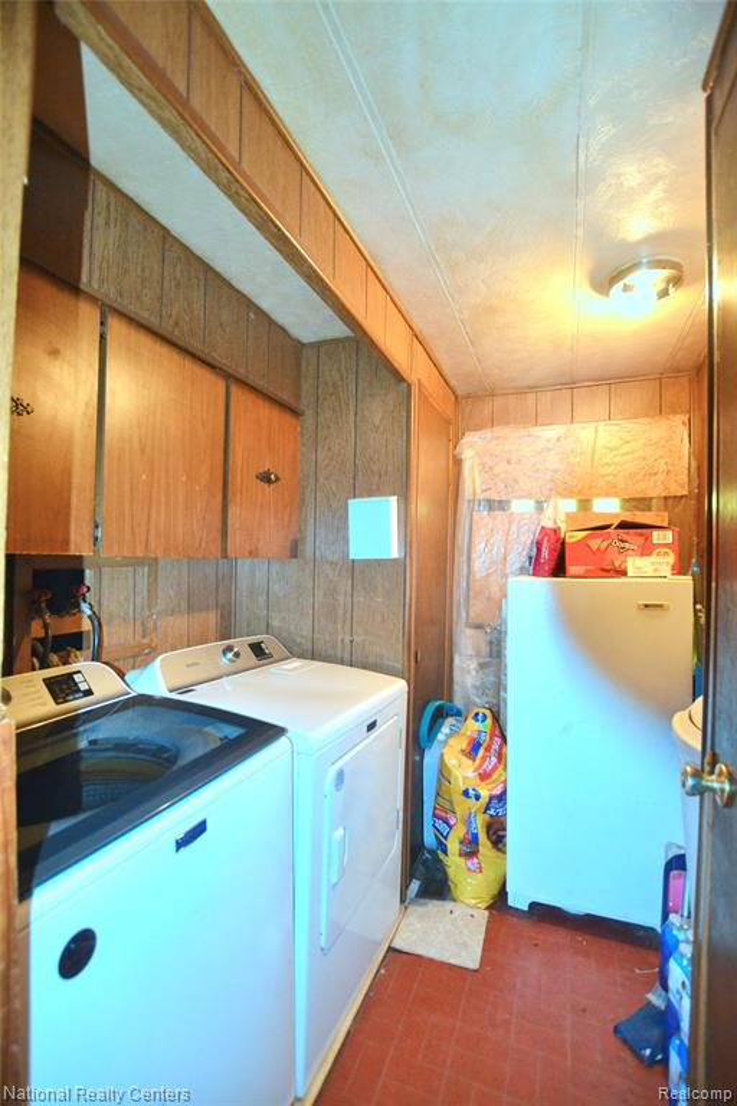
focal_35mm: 15
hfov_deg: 77.3
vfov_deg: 100.4
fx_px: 461
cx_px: 368
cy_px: 553
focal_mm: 10
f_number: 3.5
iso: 1400
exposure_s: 1/60
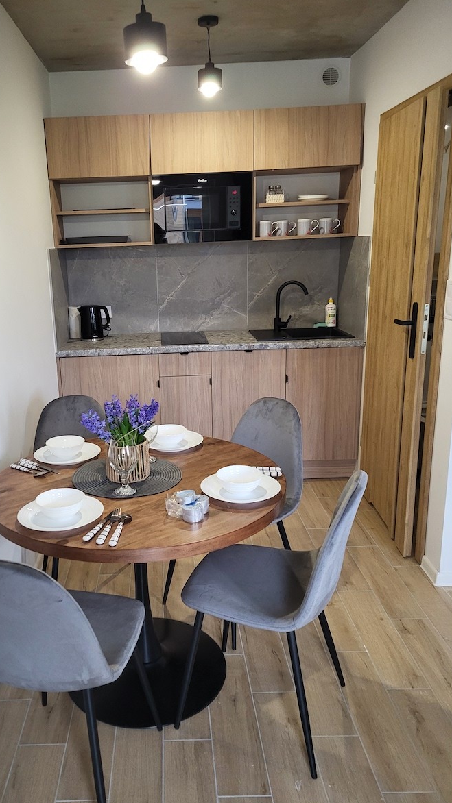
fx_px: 618
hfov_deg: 39.6
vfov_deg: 66.1
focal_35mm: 29
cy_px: 406
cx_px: 145
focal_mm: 5.4
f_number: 1.8
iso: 320
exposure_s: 1/100
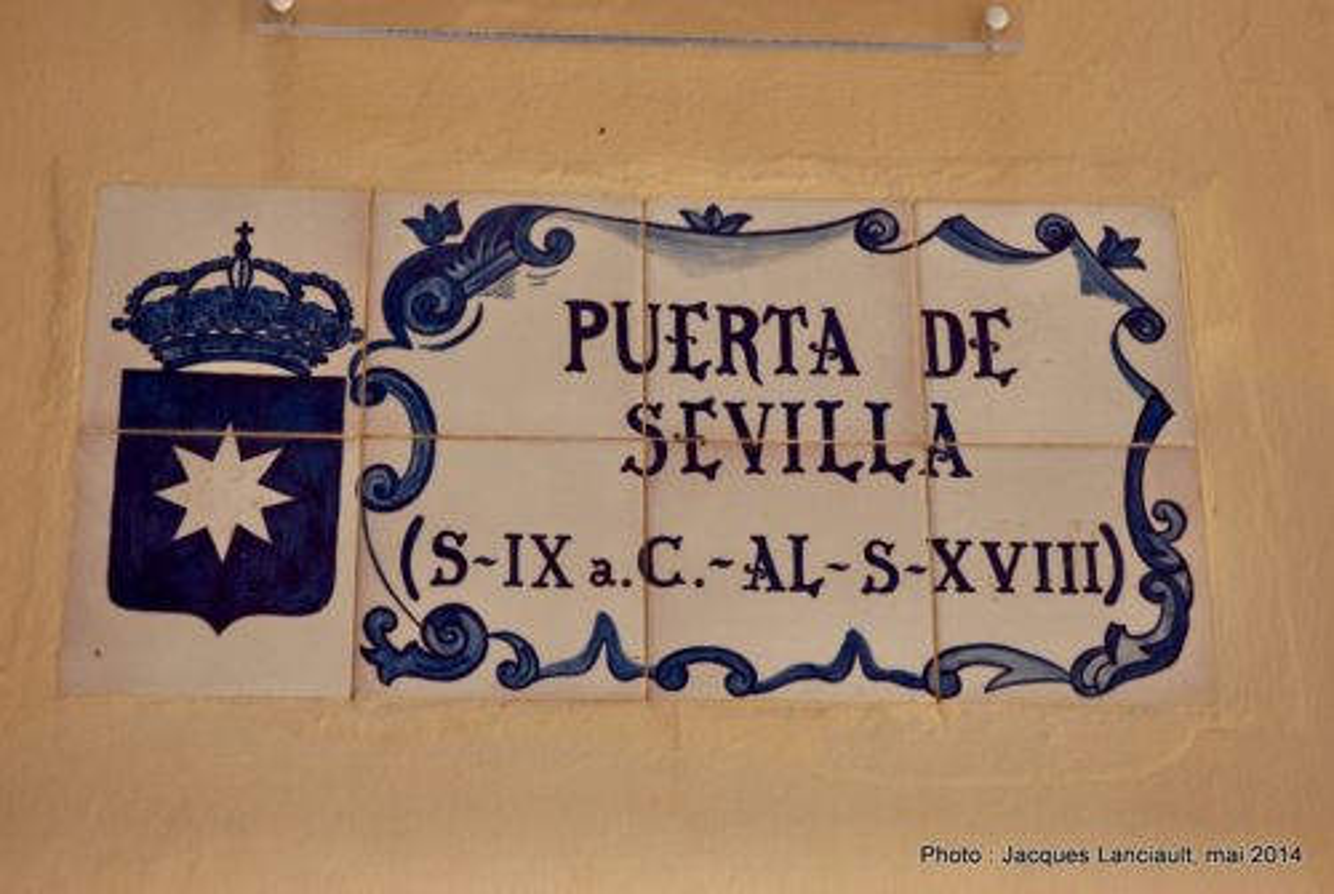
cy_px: 447
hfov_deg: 26.0
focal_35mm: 78
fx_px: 2895
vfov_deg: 17.6
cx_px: 667
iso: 100
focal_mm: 52
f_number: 6.3
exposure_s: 1/160
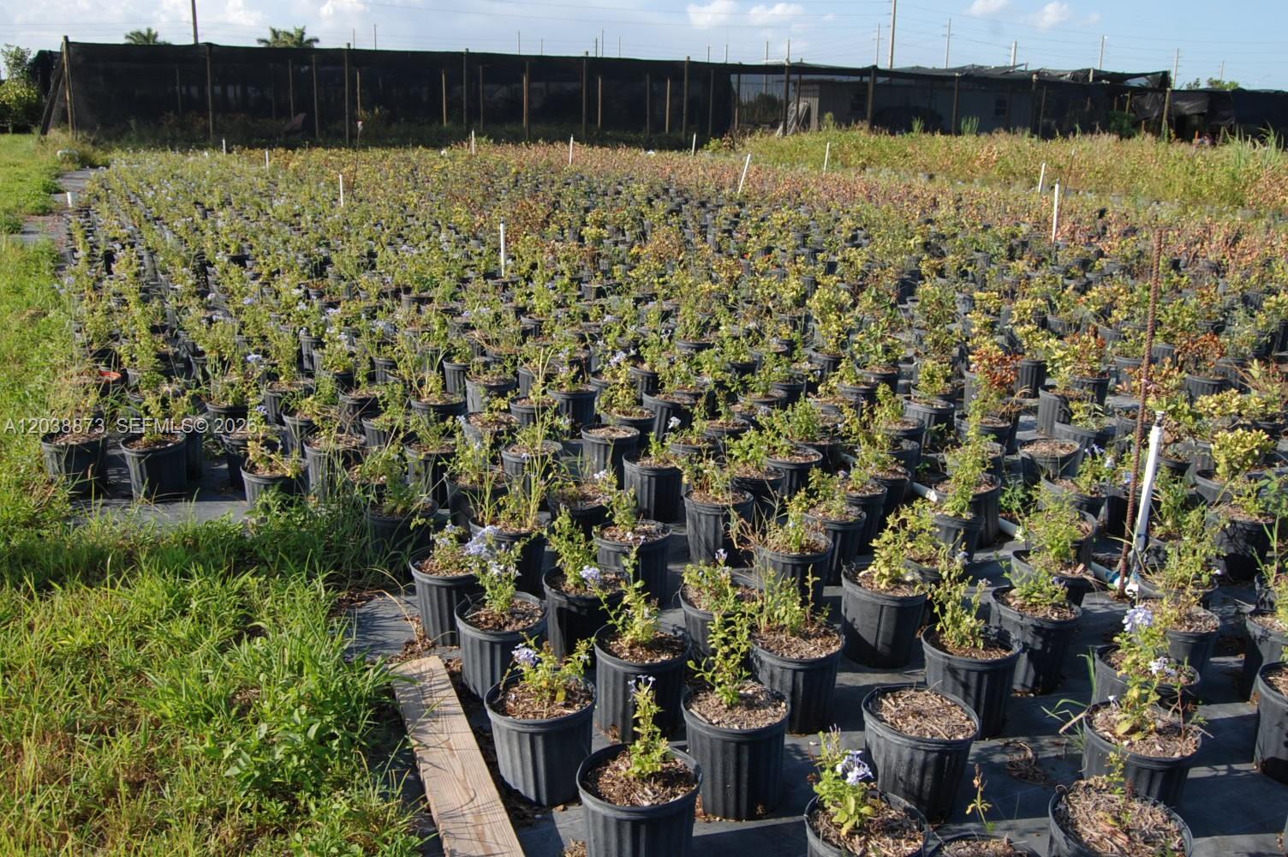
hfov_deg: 62.0
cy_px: 428
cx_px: 644
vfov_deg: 43.5
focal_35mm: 30
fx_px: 1072
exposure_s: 1/250
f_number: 8
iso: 200
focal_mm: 20
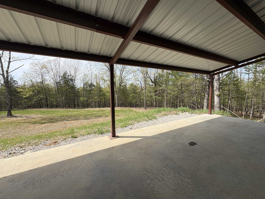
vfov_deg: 85.7
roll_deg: +0.8
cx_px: 132
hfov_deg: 102.1
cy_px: 100
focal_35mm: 14
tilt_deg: -3.7
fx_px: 107
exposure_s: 1/1449
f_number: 2.2
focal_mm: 2.22
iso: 50
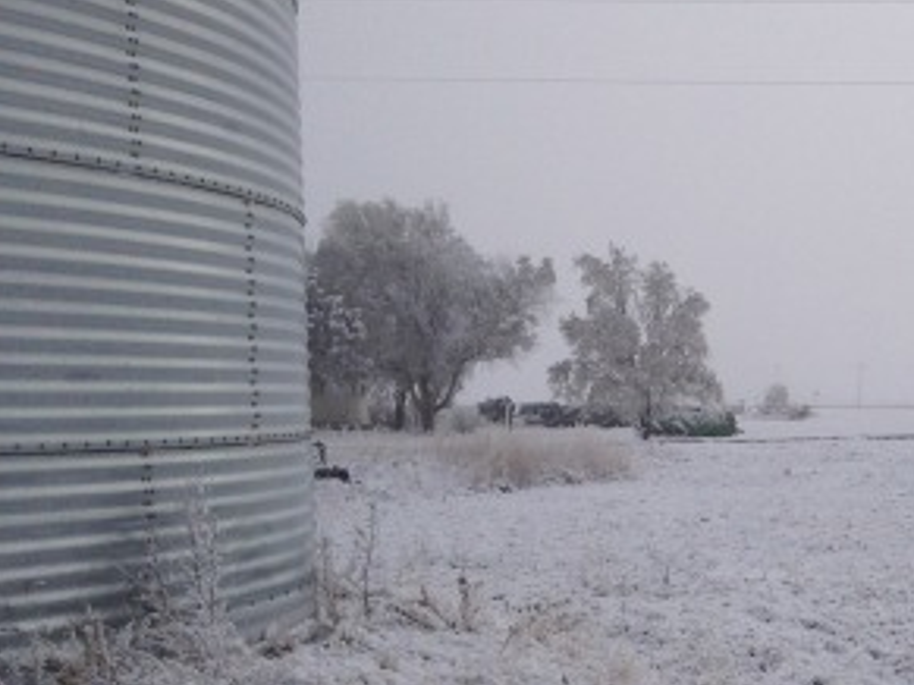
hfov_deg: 23.8
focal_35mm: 77
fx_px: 2032
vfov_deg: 18.9
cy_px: 588
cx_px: 996
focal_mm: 4.28
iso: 50
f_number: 2.4
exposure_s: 1/3247
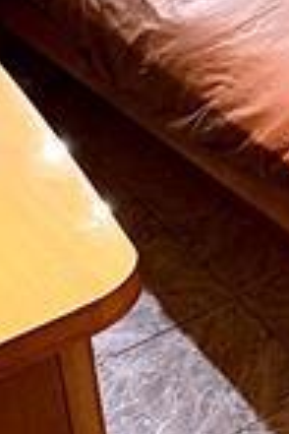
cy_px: -59
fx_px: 915
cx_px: 563
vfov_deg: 24.6
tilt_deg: -15.2
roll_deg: +0.9
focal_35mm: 76
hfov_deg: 14.9
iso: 640
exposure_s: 1/60
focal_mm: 2.22
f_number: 2.2
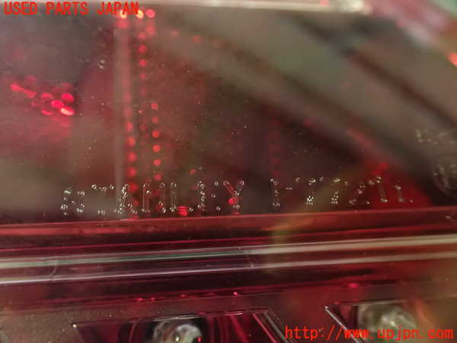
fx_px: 396
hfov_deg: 60.0
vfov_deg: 46.8
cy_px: 172
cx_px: 228
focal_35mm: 30
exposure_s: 1/30
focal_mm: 5.4
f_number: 2.3
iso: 1600
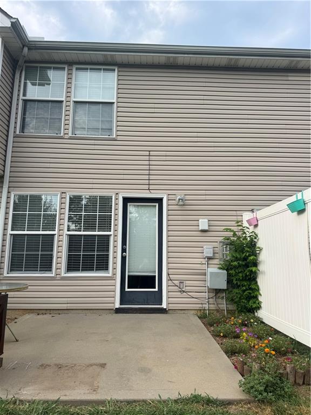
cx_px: 156
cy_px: 208
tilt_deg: +9.2
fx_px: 287
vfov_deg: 71.6
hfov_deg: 56.8
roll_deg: -1.0
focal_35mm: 24
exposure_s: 1/1488
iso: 80
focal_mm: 6.76
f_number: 1.78
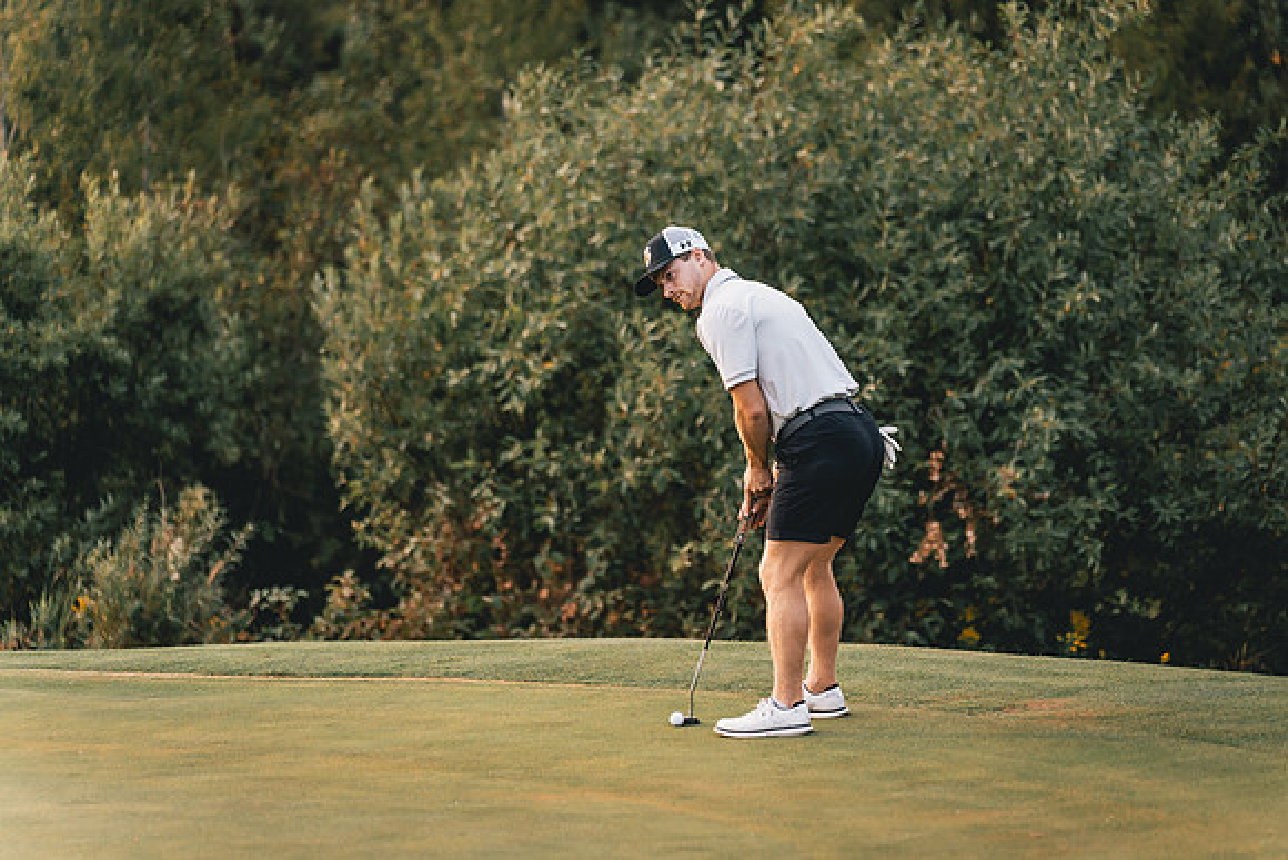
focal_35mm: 174
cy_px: 461
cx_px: 748
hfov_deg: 11.8
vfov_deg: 7.9
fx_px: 6239
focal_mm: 150
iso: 400
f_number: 2.8
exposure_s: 1/1250
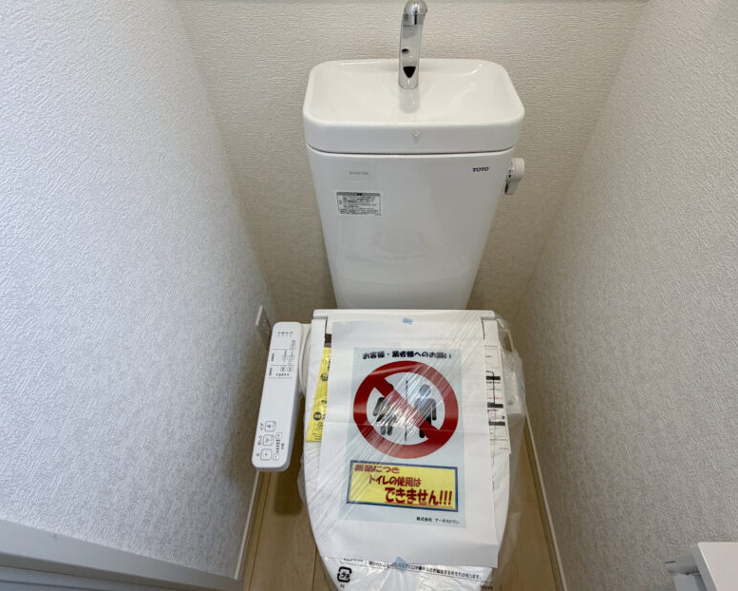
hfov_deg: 86.3
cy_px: 318
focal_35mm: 18
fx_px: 393
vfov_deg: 73.7
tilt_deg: -51.5
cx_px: 389
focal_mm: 2.22
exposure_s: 1/121
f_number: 2.2
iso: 200
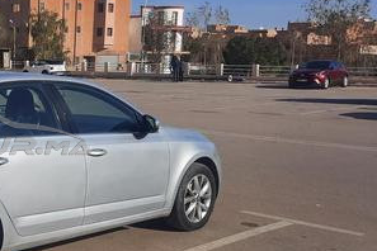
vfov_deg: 23.8
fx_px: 597
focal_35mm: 57
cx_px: -22
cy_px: 129
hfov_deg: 31.7
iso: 32
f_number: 2
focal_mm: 4.6
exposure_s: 1/2242
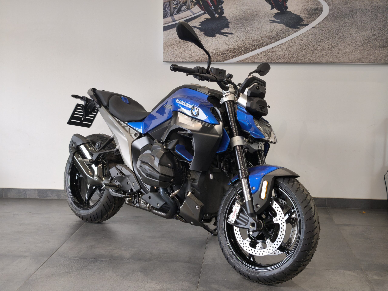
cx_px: 194
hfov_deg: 41.2
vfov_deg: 31.5
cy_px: 146
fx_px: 516
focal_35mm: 46
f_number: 1.6
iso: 100
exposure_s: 1/100
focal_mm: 6.57
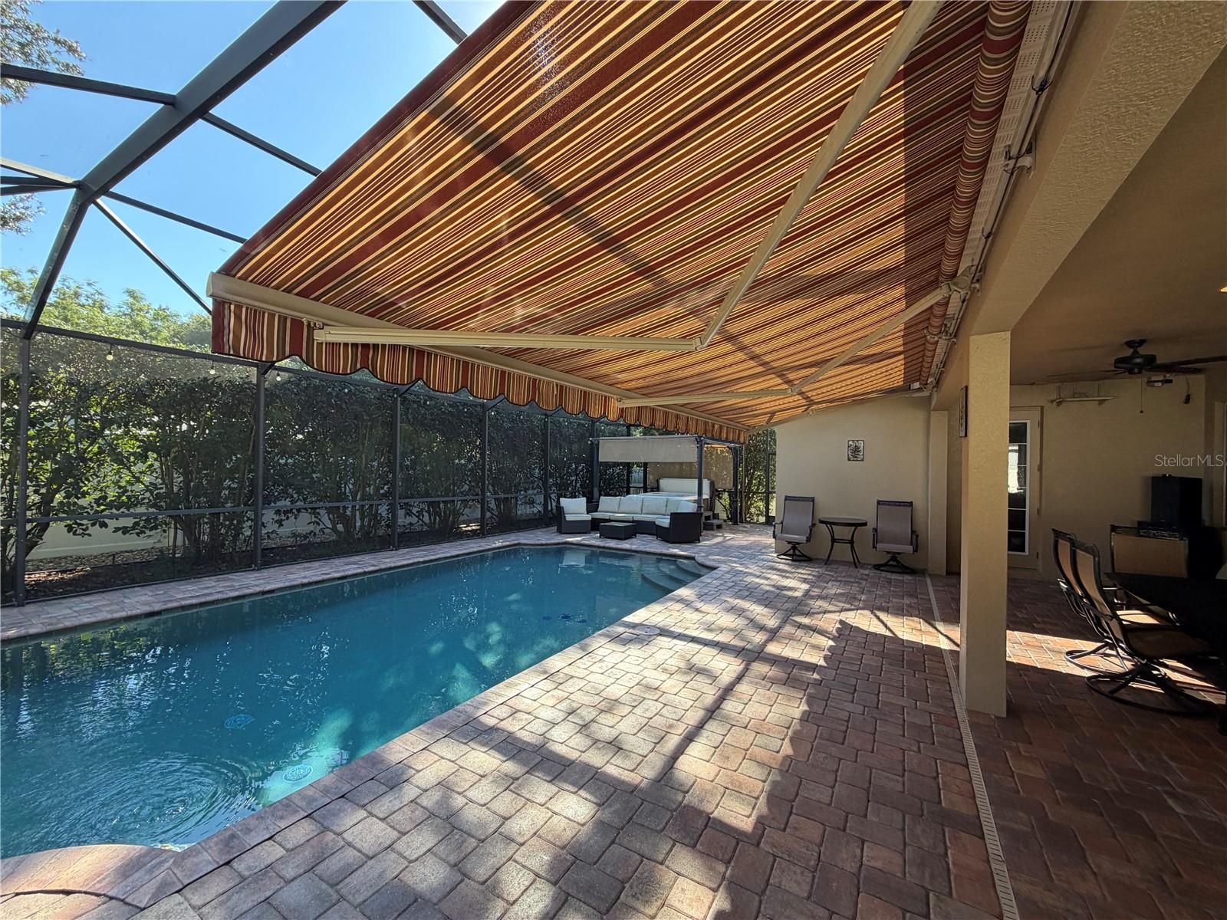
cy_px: 460
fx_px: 496
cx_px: 614
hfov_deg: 102.1
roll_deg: -0.4
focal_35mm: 14
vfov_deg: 85.7
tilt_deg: +0.4
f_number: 2.2
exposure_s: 1/134
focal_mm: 2.22
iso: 50
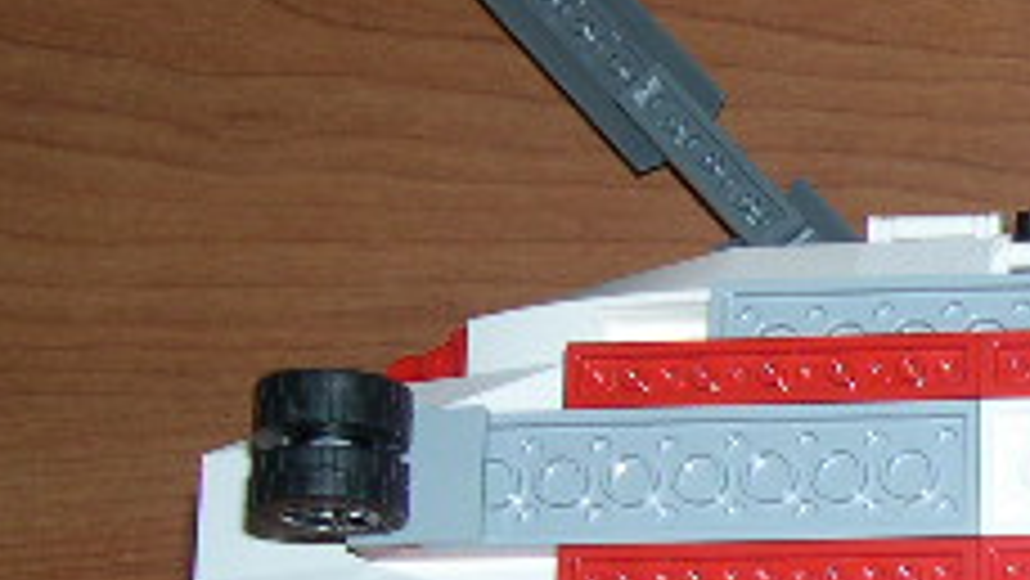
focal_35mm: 128
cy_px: 593
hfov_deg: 16.1
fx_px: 3497
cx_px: 1250
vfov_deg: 9.4
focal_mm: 9
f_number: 2.9
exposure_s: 1/60
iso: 100
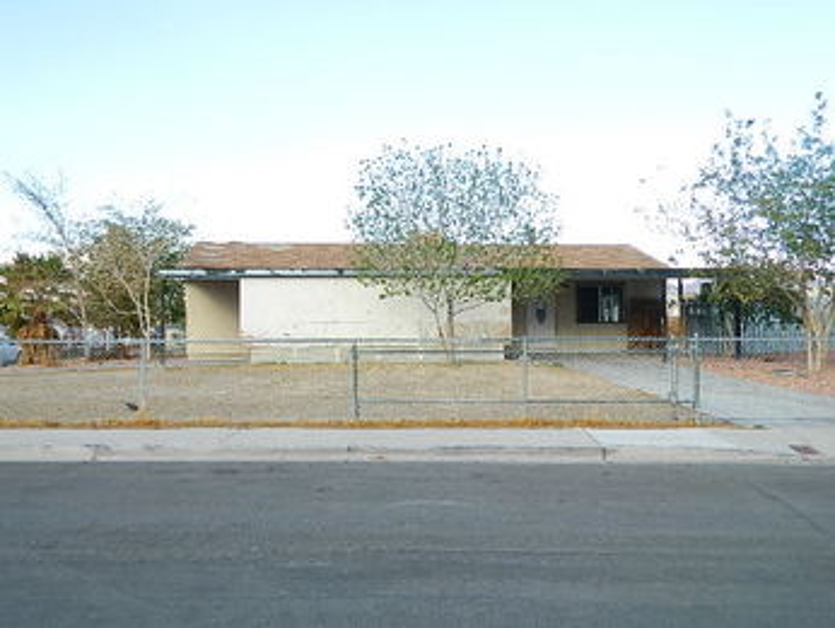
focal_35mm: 31
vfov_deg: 45.5
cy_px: 314
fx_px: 748
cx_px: 418
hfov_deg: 58.3
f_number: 3.2
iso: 80
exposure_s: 1/100
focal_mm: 5.6
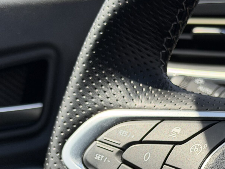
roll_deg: +1.6
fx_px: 663
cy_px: 162
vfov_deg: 14.3
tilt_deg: -17.7
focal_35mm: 102
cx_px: 170
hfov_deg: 19.1
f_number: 1.78
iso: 100
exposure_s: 1/875
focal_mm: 6.76
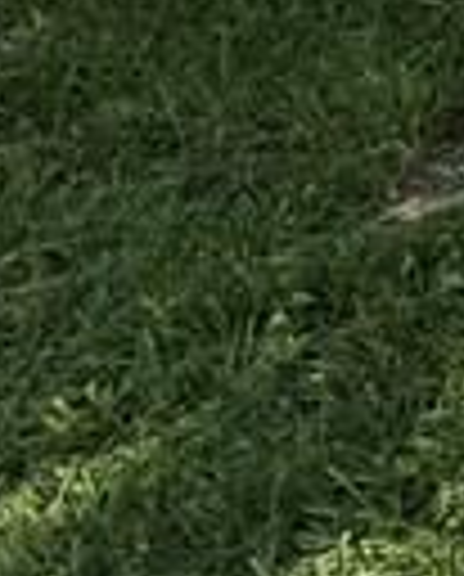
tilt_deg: -15.4
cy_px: -536
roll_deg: +0.3
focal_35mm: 109
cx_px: 1987
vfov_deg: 14.8
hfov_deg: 7.6
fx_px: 1864
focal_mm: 2.22
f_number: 2.2
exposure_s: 1/770
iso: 40
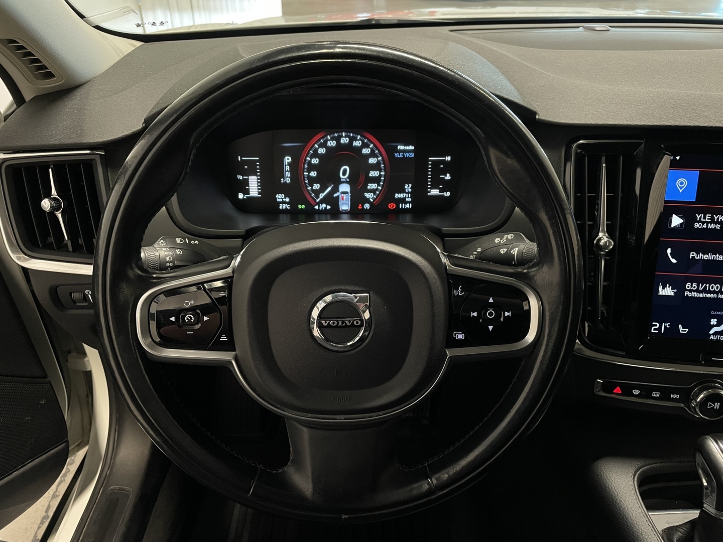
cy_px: 271
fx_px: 543
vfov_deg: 53.1
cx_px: 362
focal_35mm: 26
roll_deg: +0.3
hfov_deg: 67.3
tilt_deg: -31.7
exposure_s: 1/42
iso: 500
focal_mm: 4.2
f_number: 1.6
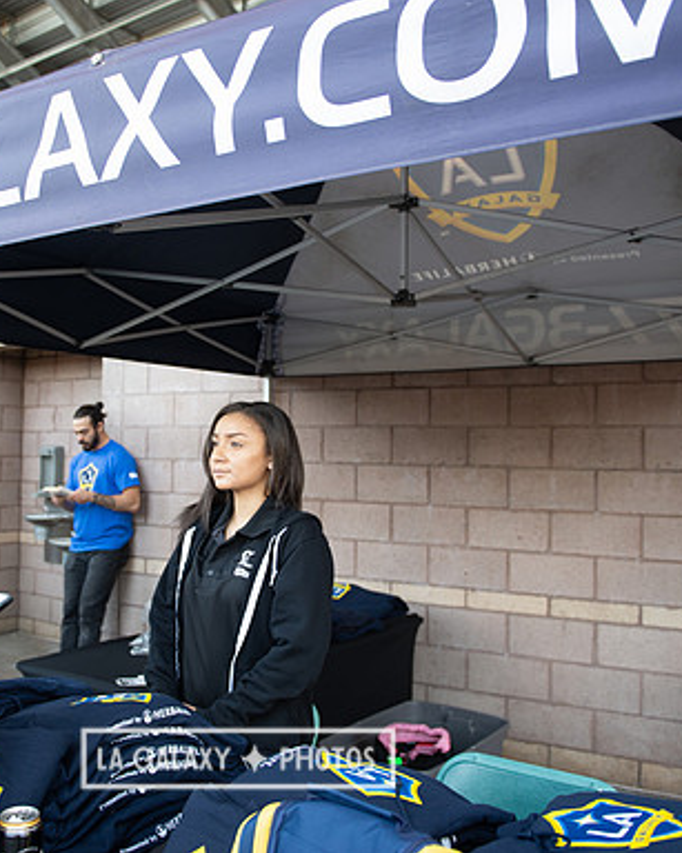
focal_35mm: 34
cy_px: 425
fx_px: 858
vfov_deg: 52.9
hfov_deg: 42.9
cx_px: 238
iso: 250
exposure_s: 1/100
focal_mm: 24
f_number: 2.8
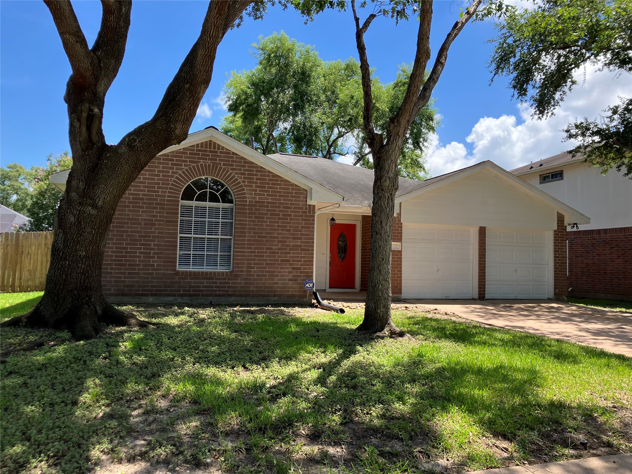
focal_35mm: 28
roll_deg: -1.9
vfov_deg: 49.7
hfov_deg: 63.4
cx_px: 316
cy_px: 237
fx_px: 511
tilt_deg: +4.9
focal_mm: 3.99
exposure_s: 1/725
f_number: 1.8
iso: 32
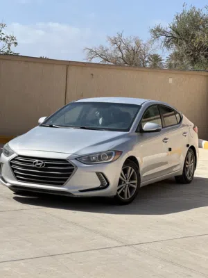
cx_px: 104
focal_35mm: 77
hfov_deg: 19.1
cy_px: 139
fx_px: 617
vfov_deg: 25.3
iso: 32
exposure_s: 1/874
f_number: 2.8
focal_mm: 9
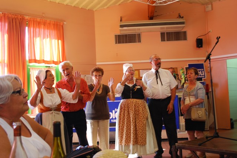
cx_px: 118
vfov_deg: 32.0
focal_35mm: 42
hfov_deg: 46.4
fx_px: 277
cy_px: 79
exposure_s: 1/30
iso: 250
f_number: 4.5
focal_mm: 28
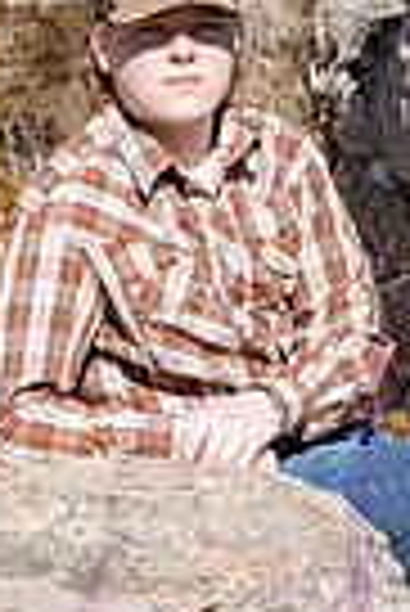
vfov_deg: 7.2
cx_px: 257
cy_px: 320
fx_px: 4839
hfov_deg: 4.9
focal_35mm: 284
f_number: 14
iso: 800
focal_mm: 86
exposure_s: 1/1000
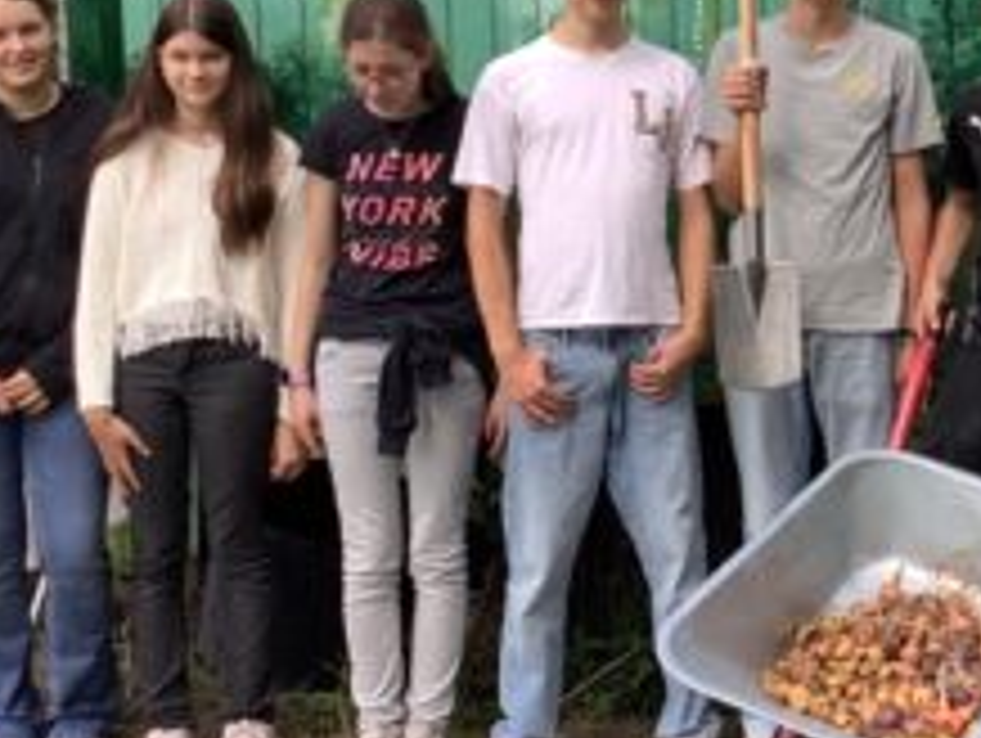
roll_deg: +0.4
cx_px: 954
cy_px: 184
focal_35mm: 91
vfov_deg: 16.2
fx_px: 2582
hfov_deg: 20.9
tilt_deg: -4.8
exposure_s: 1/255
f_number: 2.4
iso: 25
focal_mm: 3.3
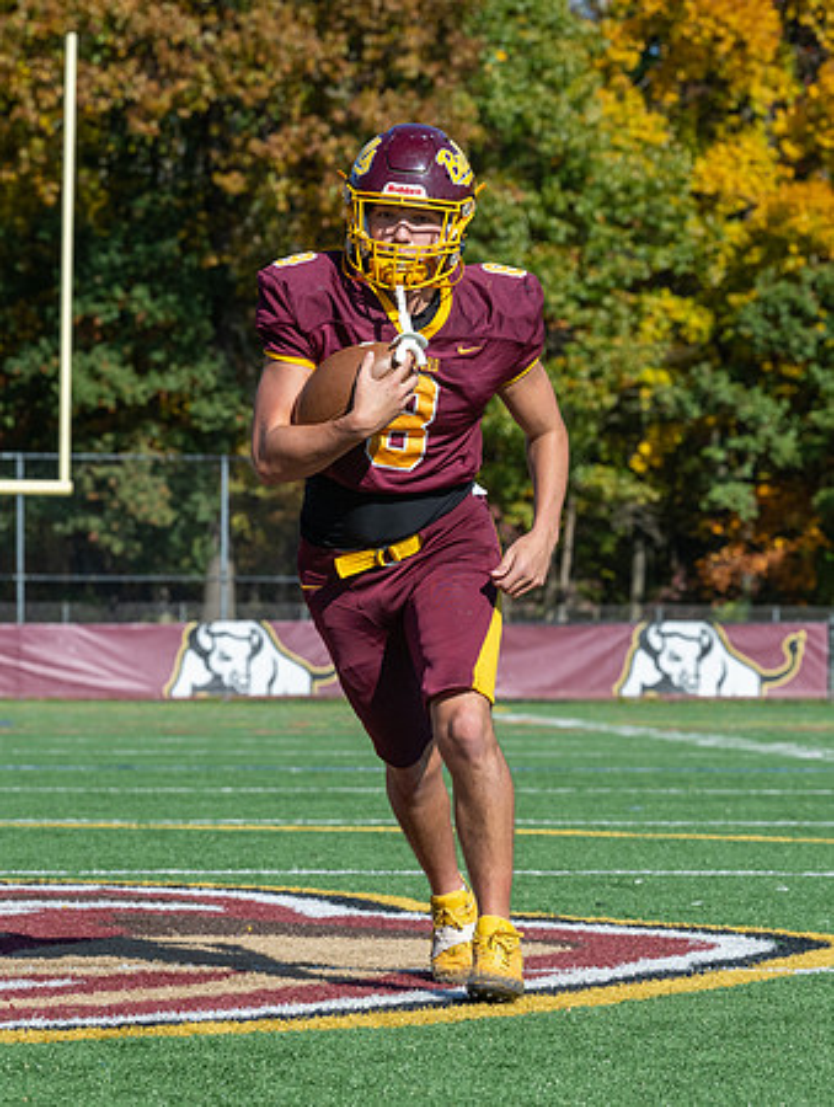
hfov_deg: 10.3
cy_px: 507
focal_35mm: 145
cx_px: 370
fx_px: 4648
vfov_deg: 13.6
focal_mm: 93
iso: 450
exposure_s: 1/2000
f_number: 5.6
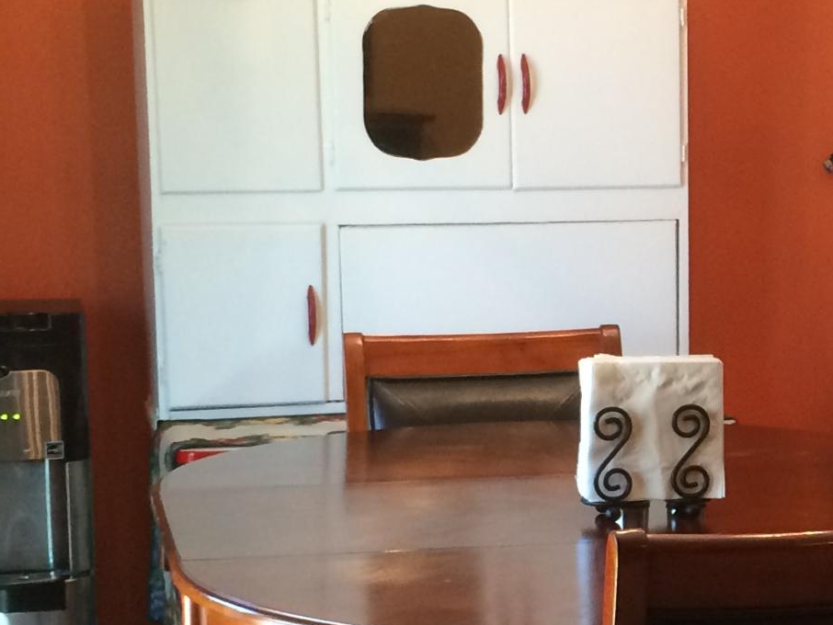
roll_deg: +0.7
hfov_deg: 19.5
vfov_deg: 15.4
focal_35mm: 96
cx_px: 948
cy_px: 429
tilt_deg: -9.1
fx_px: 2311
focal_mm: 4.15
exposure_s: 1/30
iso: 125
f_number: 2.2
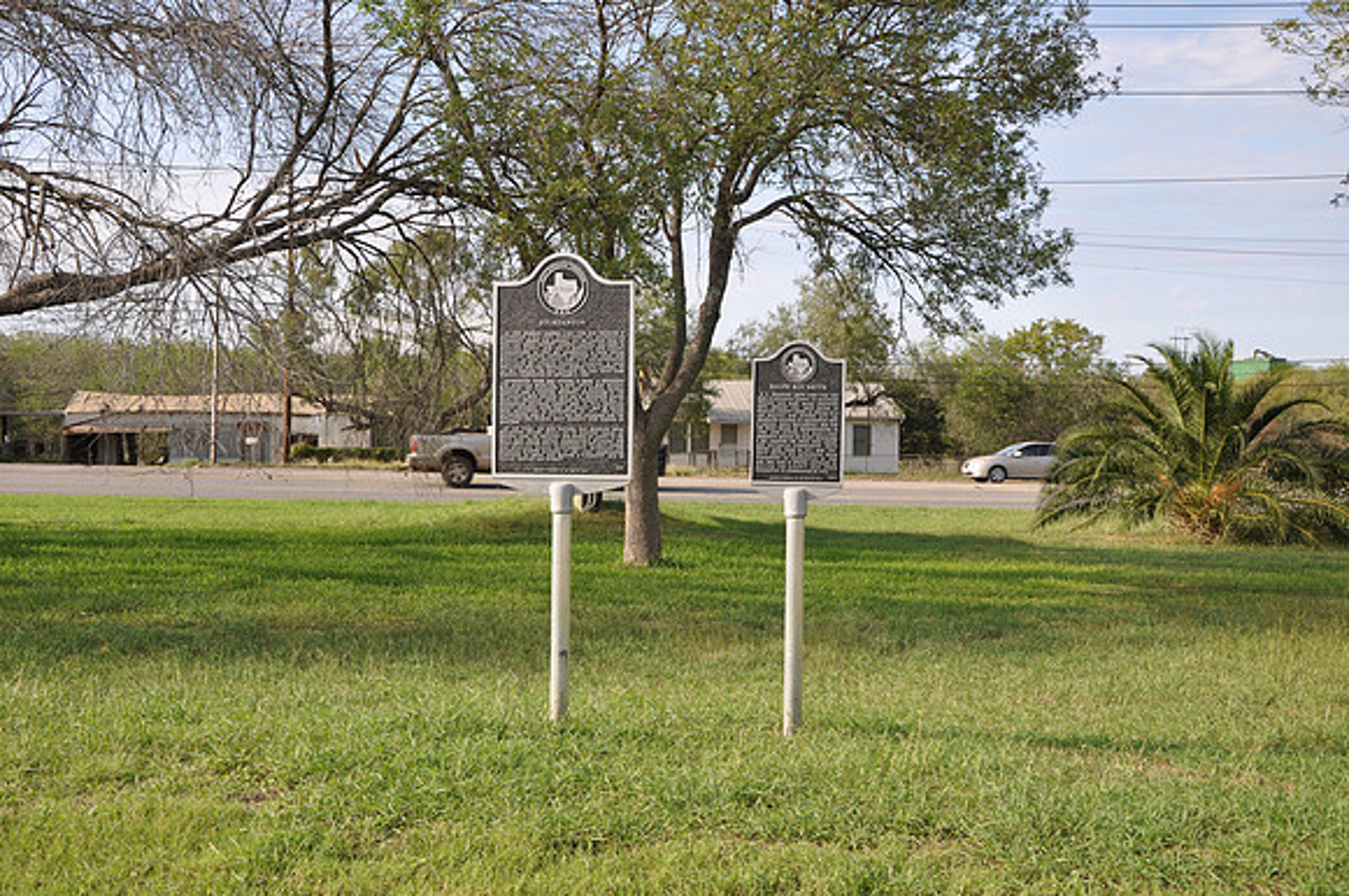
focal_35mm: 45
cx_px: 674
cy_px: 448
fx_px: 1684
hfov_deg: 43.7
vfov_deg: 29.8
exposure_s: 1/200
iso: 200
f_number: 7.1
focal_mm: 30
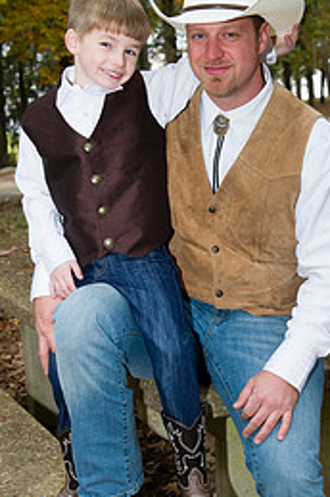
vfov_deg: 27.7
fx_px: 1006
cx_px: 229
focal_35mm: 73
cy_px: 299
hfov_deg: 18.5
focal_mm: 42
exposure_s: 1/160
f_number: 5.6
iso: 640
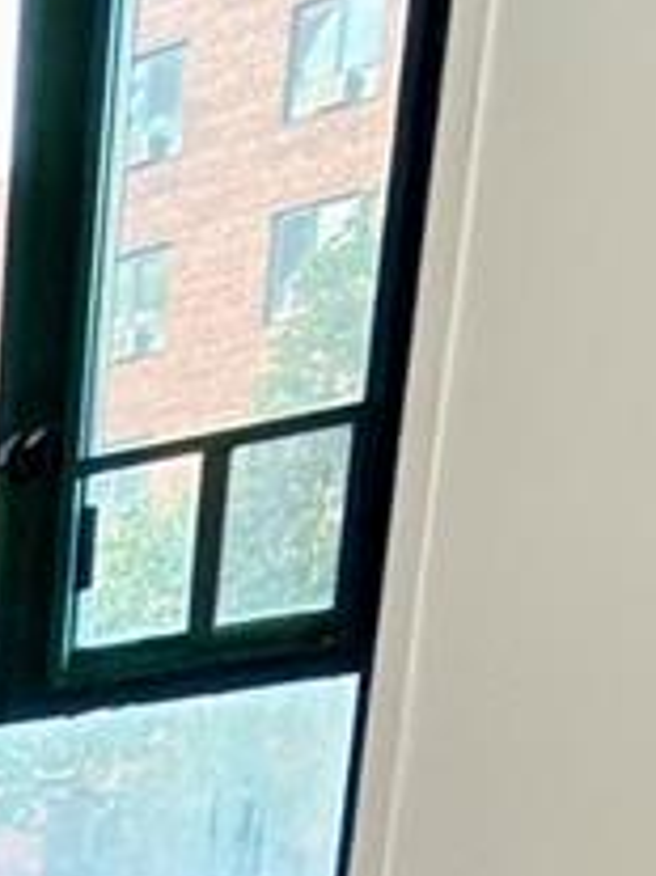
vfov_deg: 13.7
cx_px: -1308
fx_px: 2631
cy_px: 2095
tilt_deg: -23.7
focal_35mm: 104
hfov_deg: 10.3
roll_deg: +8.7
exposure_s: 1/30
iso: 250
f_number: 2.2
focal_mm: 2.22
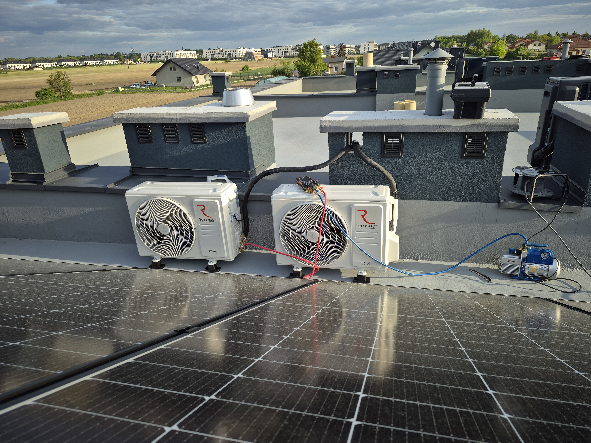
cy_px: 222
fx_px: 393
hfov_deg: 73.9
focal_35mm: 23
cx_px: 296
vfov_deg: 58.9
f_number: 1.8
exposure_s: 1/421
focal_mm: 5.4
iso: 25
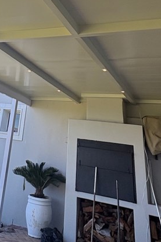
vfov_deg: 38.3
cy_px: -26
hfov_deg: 30.9
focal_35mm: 42
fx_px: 282
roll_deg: -10.8
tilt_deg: +32.8
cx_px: 27
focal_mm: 2.22
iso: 64
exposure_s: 1/290
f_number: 2.2
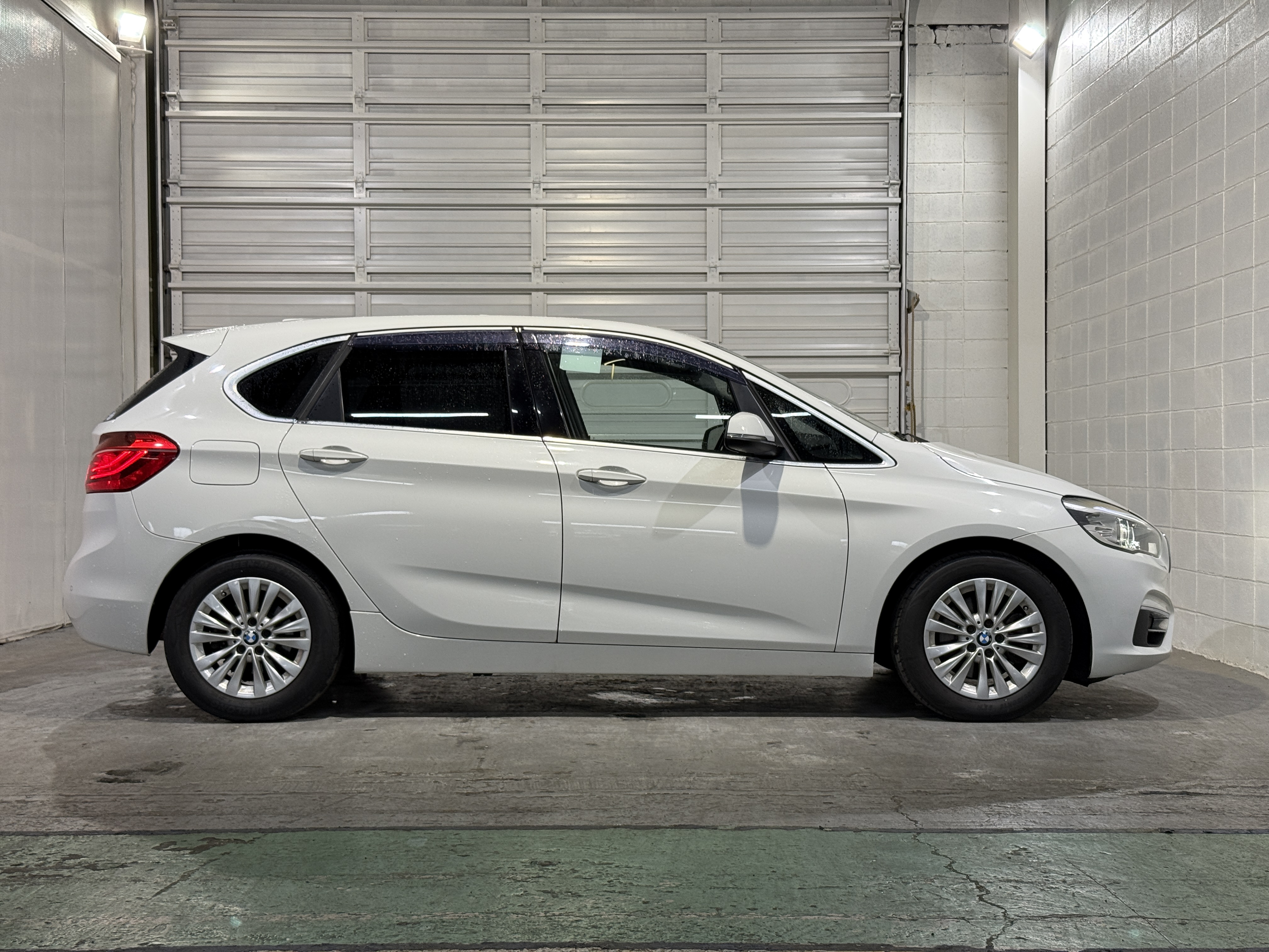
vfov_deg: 30.3
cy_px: 476
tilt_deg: +0.4
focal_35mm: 48
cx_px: 634
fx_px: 1760
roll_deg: -0.2
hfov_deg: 39.7
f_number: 1.78
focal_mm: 6.76
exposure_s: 1/60
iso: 64
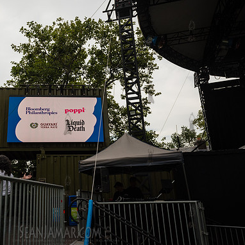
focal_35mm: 31
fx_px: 248
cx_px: 67
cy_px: 123
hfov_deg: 50.8
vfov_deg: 52.5
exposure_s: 1/3200
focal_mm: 24
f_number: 4.5
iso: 1000
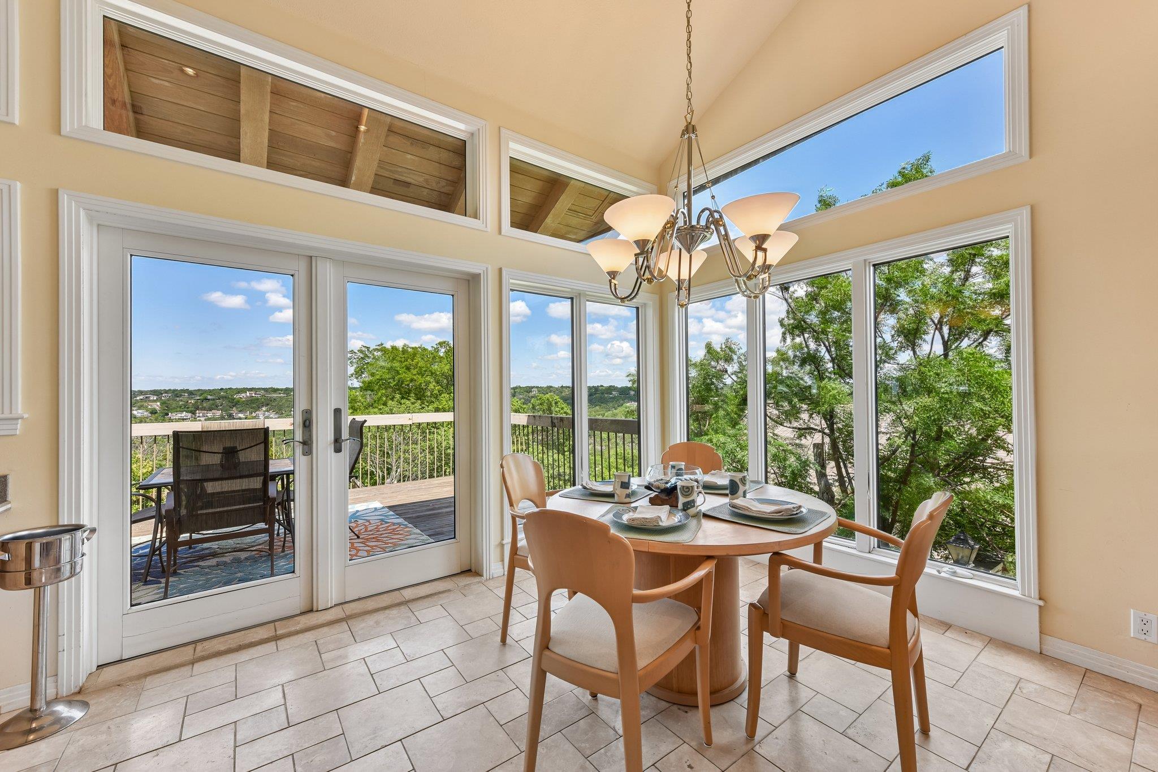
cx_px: 579
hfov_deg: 104.3
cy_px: 386
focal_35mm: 14
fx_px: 450
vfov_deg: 81.2
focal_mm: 14
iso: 100
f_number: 8
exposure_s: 1/60
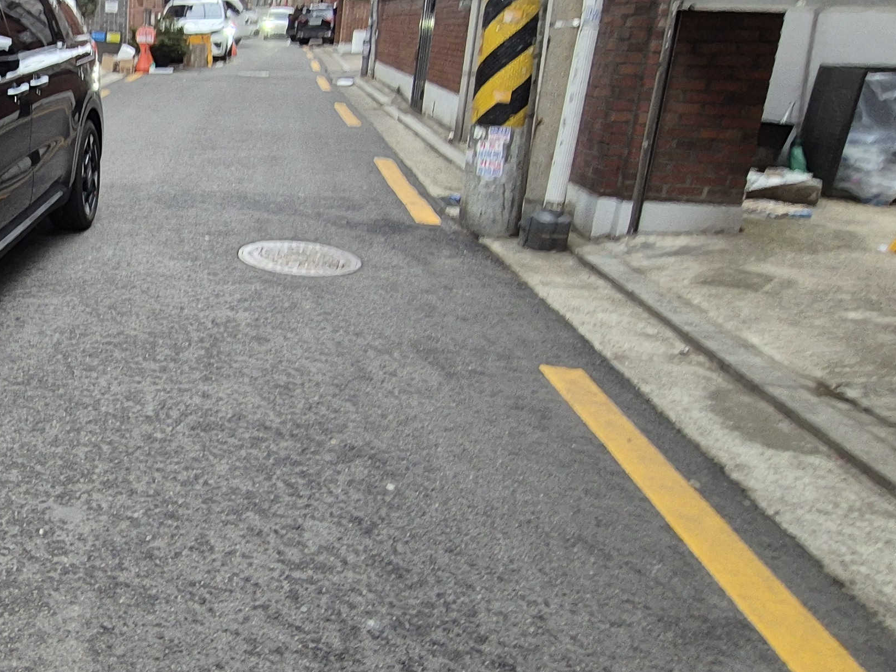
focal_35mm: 32
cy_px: 271
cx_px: -34
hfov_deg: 46.0
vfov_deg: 44.0
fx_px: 828
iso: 125
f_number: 2.2
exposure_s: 1/57
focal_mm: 2.2
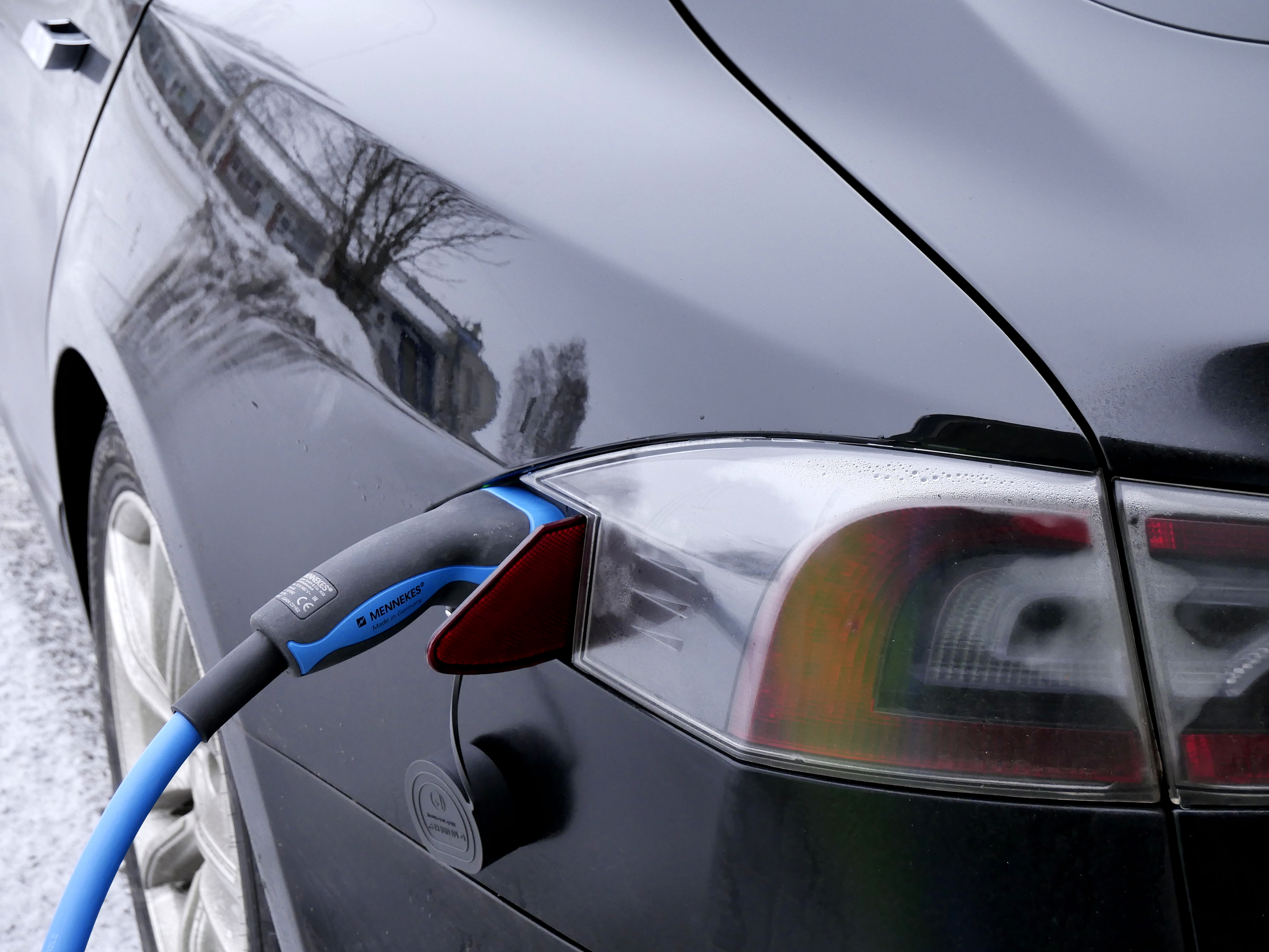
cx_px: 634
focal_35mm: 50
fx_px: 1834
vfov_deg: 29.1
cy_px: 476
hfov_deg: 38.2
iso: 640
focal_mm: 25
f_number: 5.6
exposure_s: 1/100
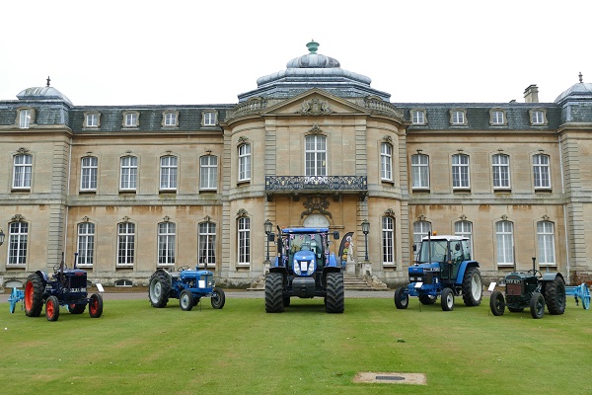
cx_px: 296
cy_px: 198
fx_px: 526
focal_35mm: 32
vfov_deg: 41.1
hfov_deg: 58.7
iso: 125
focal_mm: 11.6
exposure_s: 1/250
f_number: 3
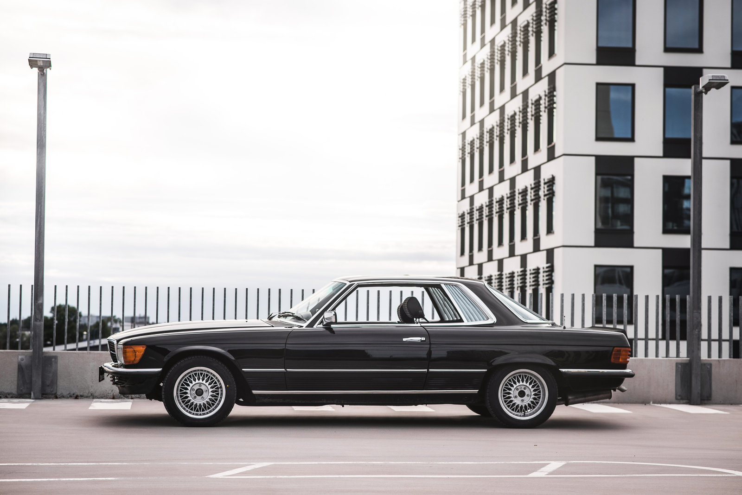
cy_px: 248
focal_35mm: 85
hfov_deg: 23.9
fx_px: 1752
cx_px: 371
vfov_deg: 16.1
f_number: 5
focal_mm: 85
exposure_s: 1/400
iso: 250
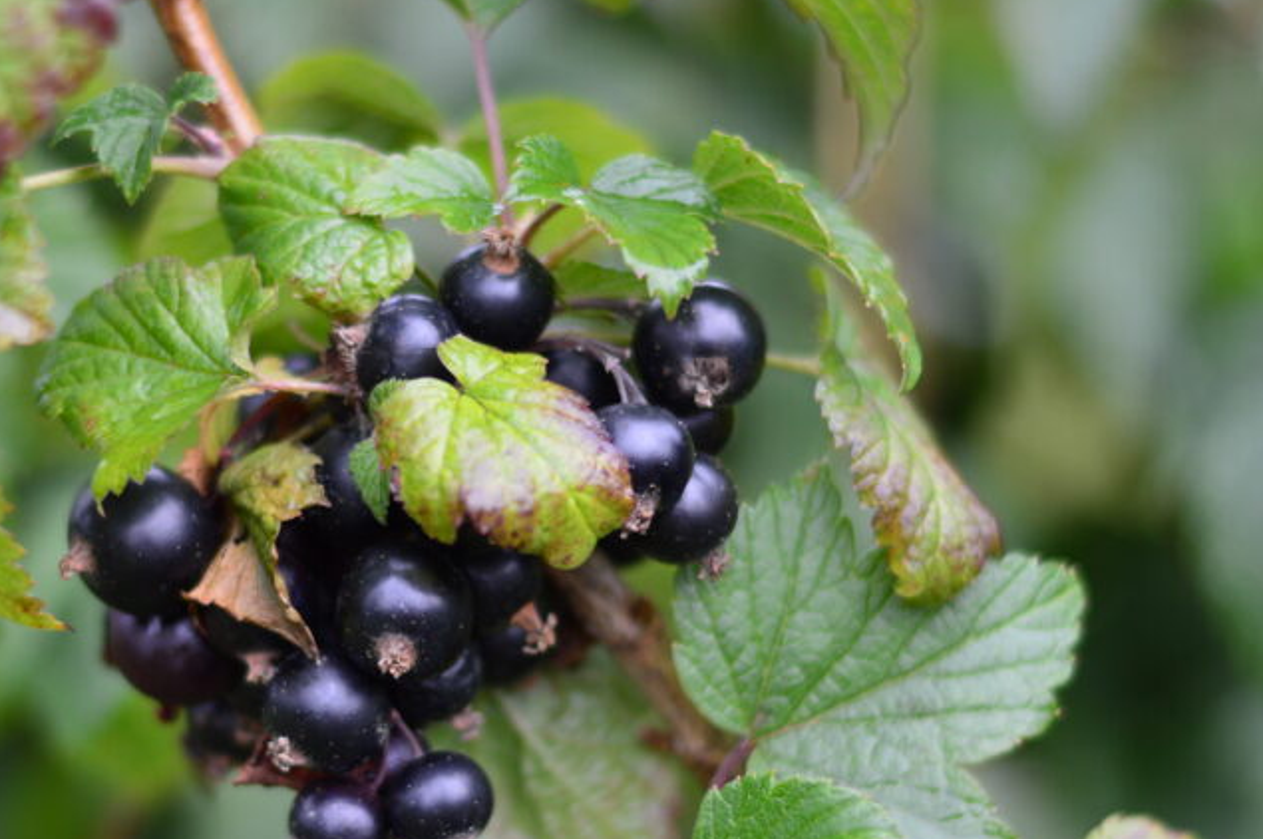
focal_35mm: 121
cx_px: 438
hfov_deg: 16.9
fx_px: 4241
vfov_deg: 11.3
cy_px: 589
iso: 200
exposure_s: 1/1250
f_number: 1.8
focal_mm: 50
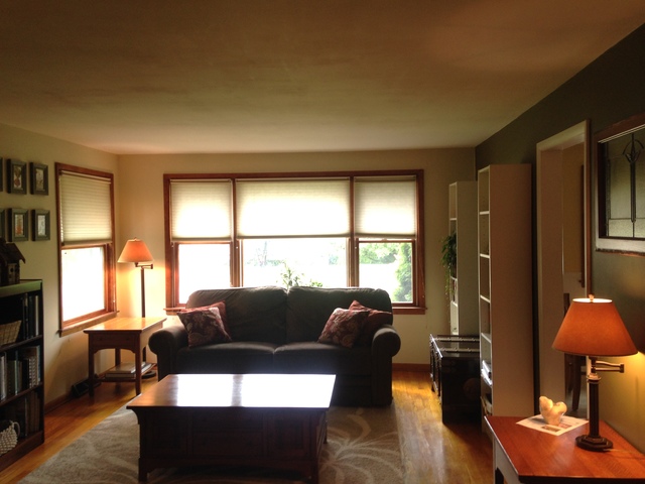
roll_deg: +0.6
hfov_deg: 55.4
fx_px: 615
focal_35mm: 33
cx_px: 322
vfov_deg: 42.9
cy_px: 242
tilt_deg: -2.4
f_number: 2.4
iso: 80
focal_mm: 4.12
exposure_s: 1/20
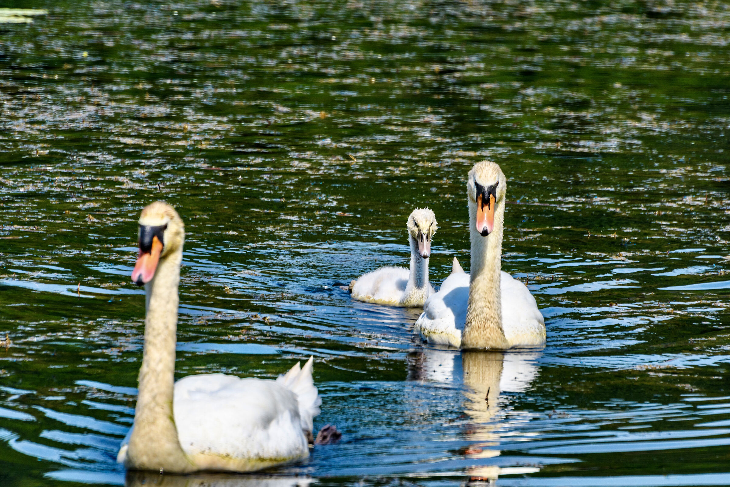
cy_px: 244
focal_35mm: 405
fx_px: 8212
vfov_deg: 3.4
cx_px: 365
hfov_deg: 5.1
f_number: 11
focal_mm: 270
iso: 320
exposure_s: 1/800
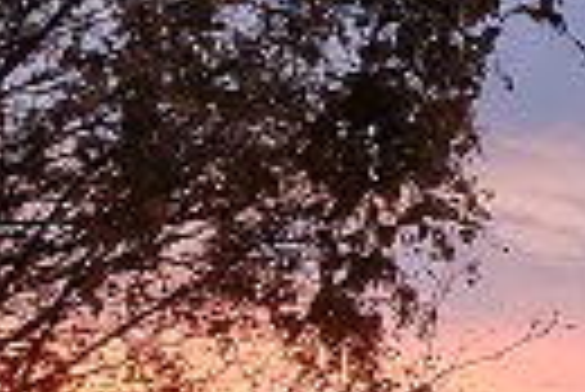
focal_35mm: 83
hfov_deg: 15.8
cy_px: 104
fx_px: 1350
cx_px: 1323
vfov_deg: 16.4
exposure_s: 1/50
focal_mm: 2.2
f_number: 2.2
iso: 320
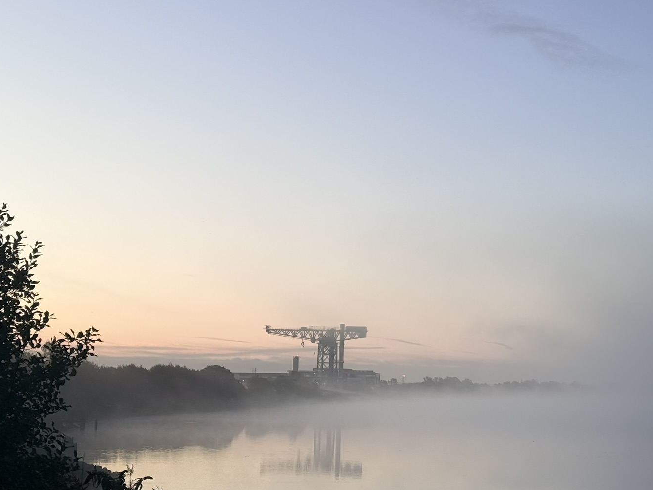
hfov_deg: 26.0
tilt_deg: +4.7
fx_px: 1396
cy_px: 281
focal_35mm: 74
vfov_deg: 19.9
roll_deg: -1.4
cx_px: 490
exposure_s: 1/219
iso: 64
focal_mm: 6.76
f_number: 1.78
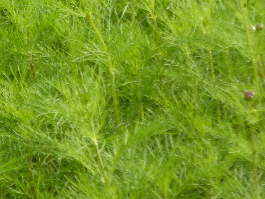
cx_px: -22
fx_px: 10451
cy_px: -80
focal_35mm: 1365
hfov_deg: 1.5
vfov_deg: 1.1
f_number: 6
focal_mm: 77.3
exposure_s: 1/400
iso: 160
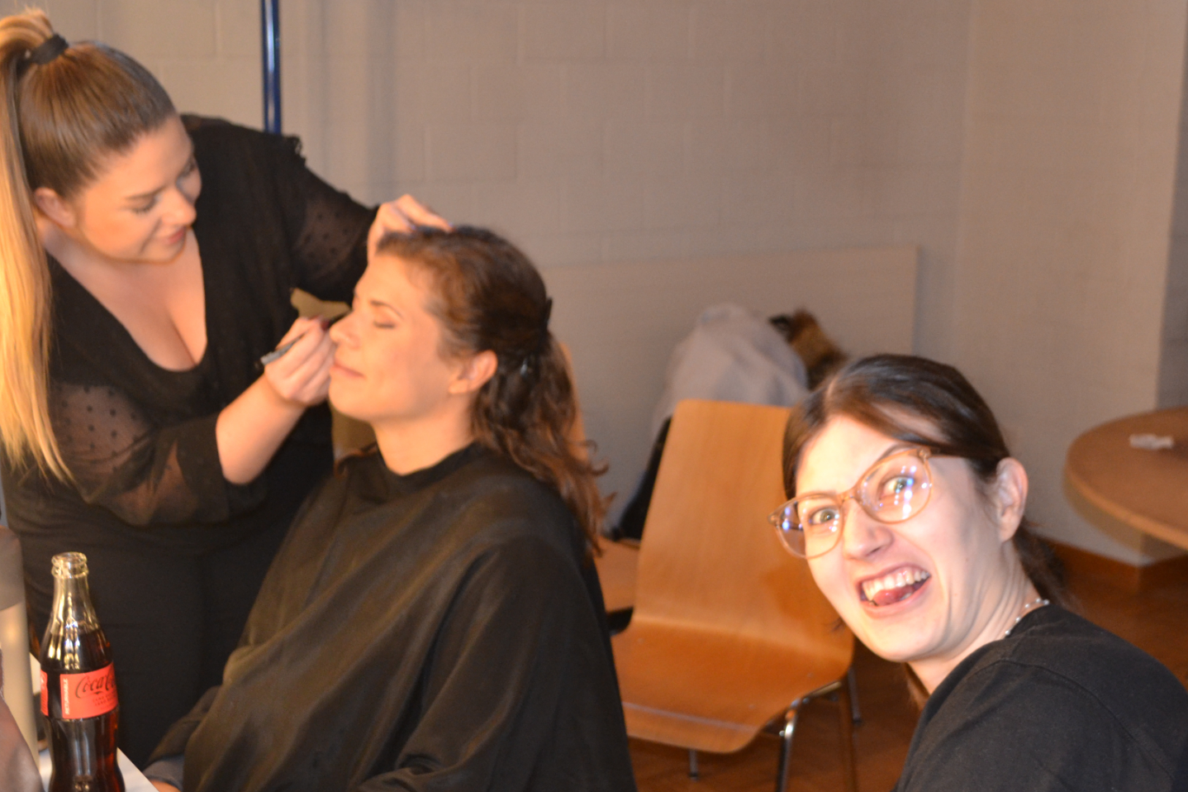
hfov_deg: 41.9
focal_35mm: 47
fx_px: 1551
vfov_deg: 28.5
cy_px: 494
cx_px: 628
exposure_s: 1/60
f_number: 4
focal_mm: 22
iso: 1000
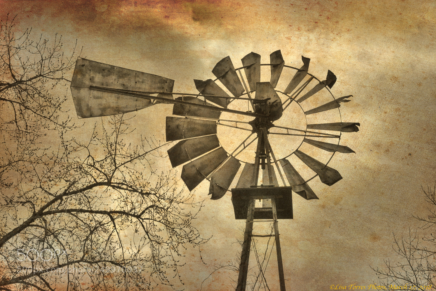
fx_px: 999
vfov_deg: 16.5
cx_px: 218
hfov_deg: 24.6
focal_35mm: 82
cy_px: 146
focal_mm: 55
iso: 100
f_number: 10
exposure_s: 1/400
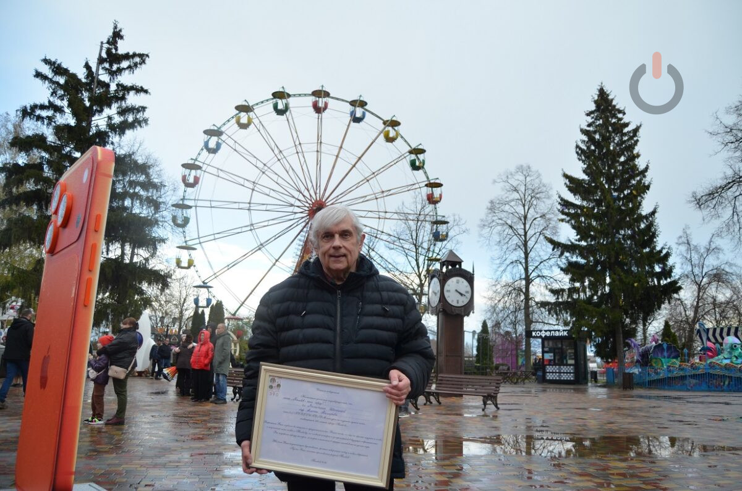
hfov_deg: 67.5
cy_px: 246
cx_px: 371
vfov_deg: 47.7
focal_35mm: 27
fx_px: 555
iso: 250
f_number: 4
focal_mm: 18
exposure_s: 1/1000
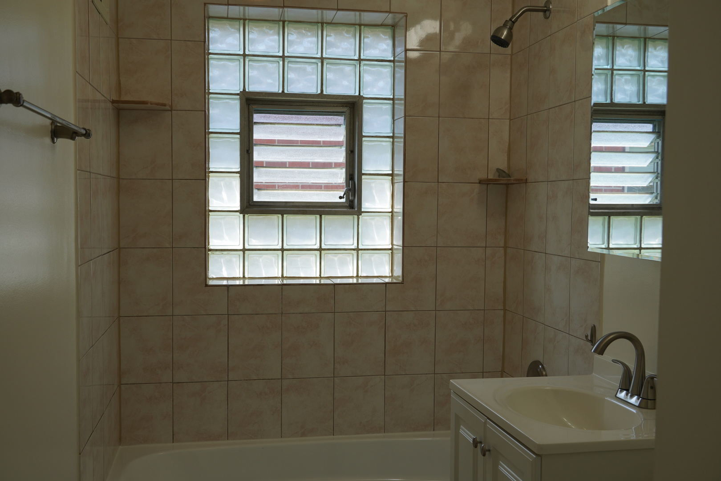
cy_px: 240
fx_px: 781
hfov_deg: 49.6
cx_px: 360
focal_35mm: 39
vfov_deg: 34.2
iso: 100
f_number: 5.6
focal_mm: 26
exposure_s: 1/60
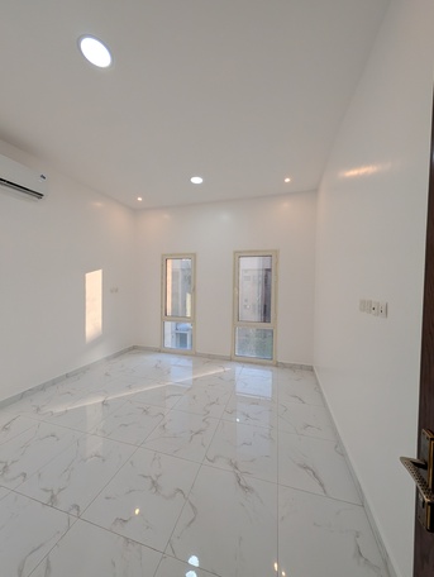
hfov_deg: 94.6
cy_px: 288
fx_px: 200
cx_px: 217
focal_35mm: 12
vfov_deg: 110.5
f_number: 1.7
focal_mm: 2.02
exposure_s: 1/348
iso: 100
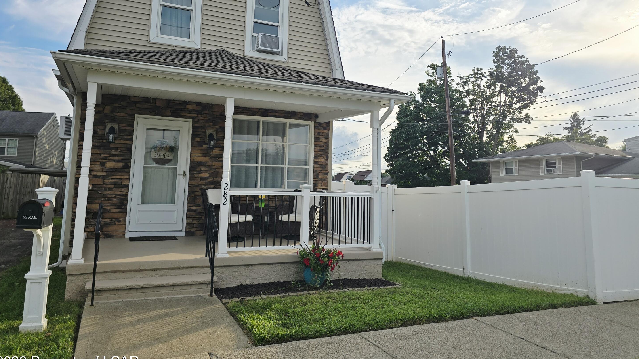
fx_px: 441
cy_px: 136
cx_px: 316
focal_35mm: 26
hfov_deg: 71.9
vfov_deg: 44.0
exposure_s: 1/1279
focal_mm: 6.3
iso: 12
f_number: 1.7
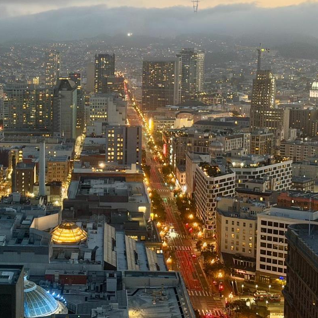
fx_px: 800
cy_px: 144
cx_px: 53
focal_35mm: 77
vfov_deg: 22.5
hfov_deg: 22.1
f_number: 1.78
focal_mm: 6.76
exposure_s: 1/27
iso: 800
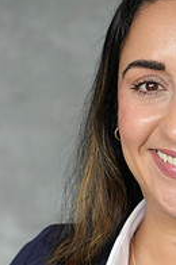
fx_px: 1016
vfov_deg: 14.7
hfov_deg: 9.8
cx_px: 199
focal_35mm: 138
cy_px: 234
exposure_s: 1/160
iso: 400
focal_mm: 60
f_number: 4
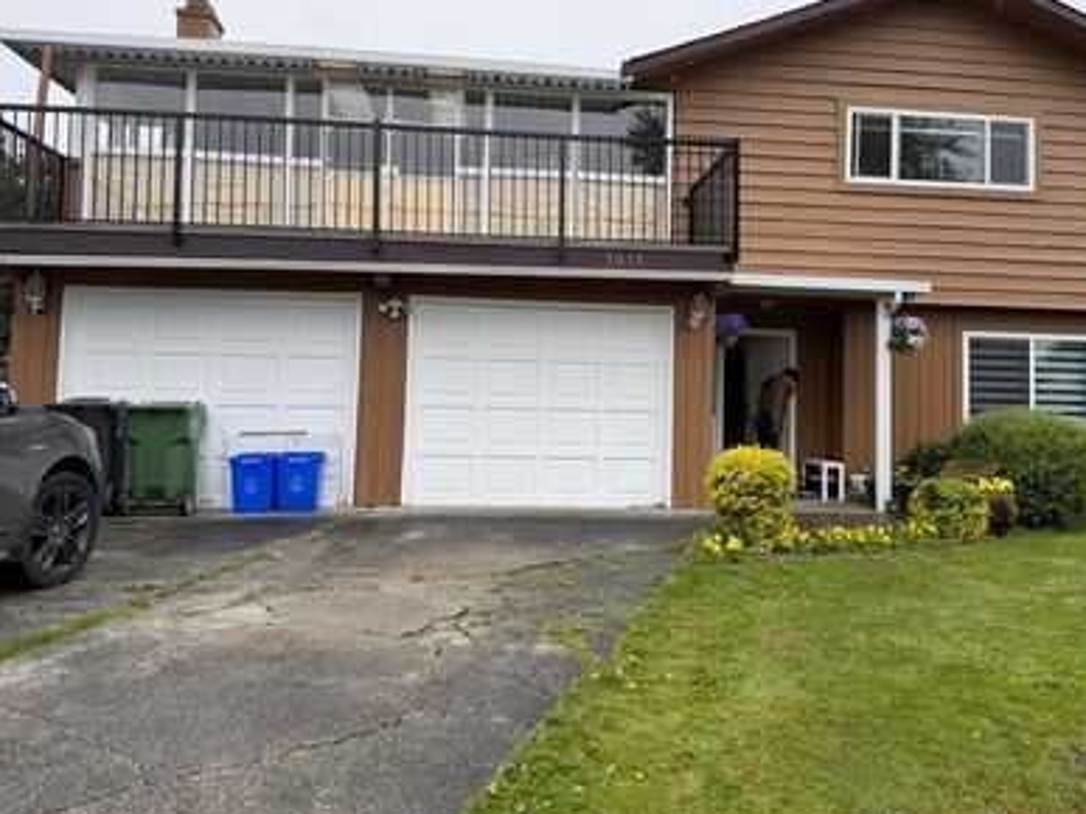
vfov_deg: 45.3
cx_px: 609
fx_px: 972
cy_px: 347
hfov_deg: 58.2
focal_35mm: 31
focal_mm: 6.76
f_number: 1.78
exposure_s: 1/967
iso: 80
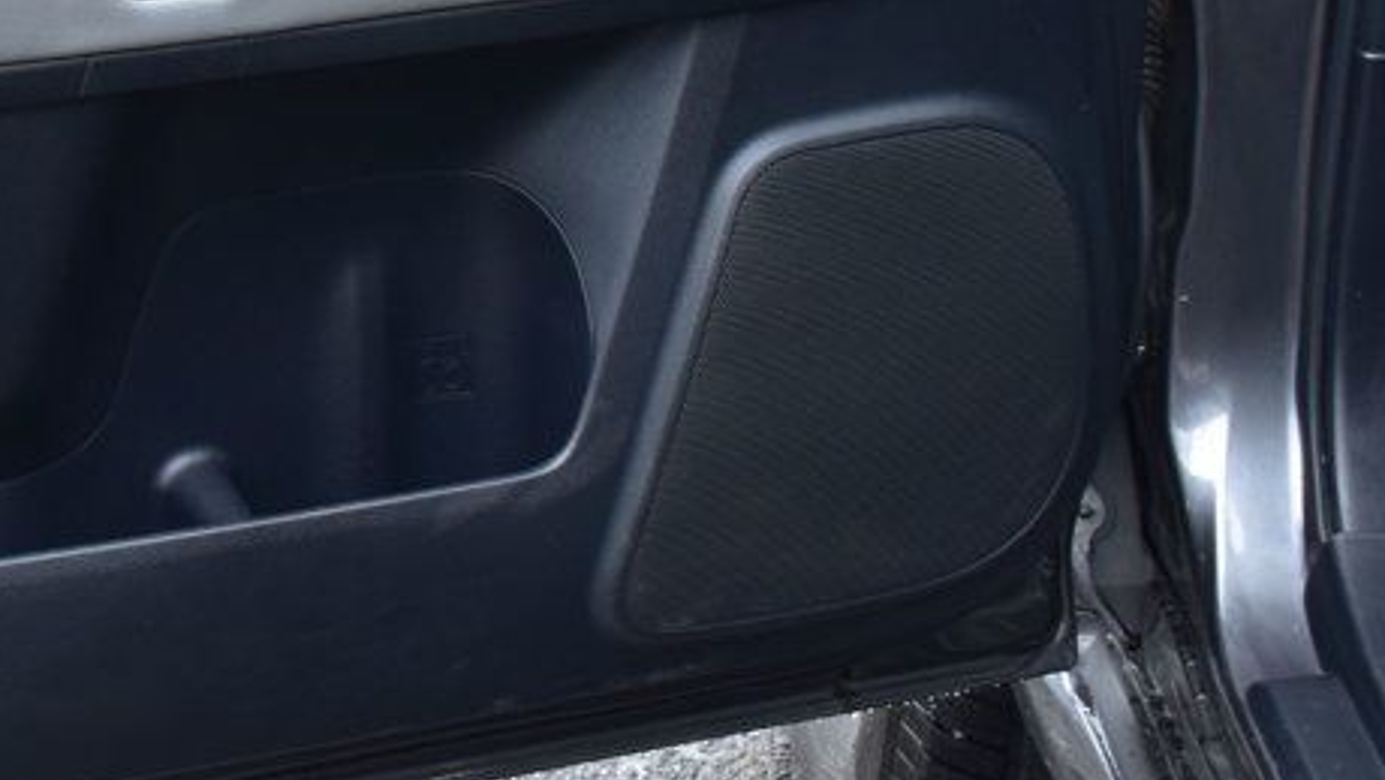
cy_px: 57
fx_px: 3600
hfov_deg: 21.0
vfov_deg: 12.3
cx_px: -12
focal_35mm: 98
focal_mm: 28
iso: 400
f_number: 6.3
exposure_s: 1/20
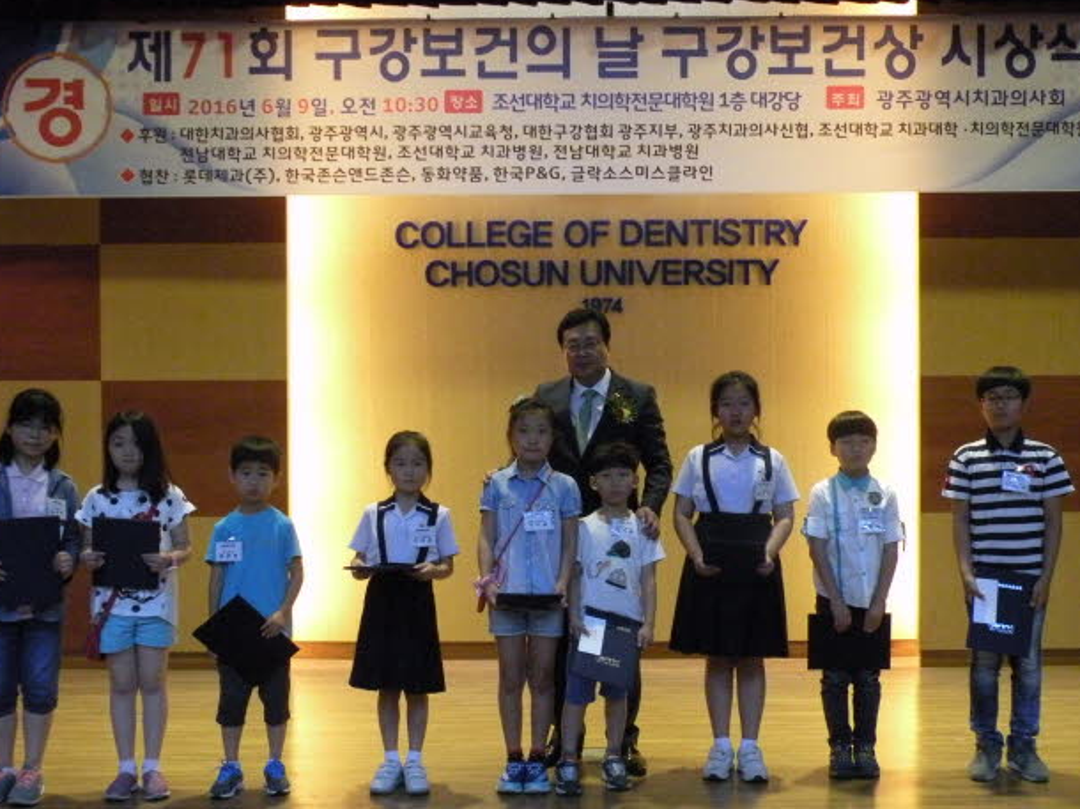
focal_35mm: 46
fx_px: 1435
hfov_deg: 41.2
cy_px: 438
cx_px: 584
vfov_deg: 31.5
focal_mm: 5.8
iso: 400
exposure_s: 1/27.5
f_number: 3.2
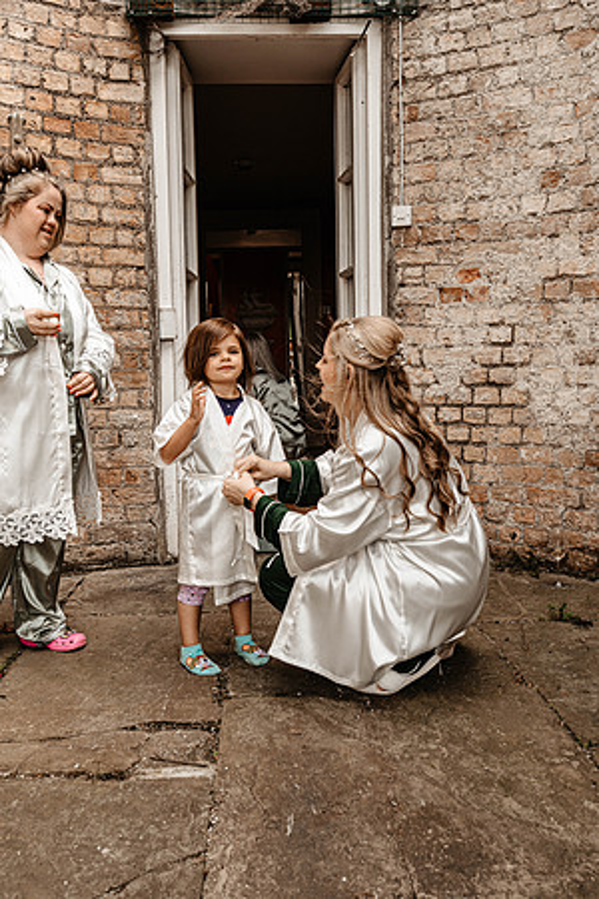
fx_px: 873
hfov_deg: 37.9
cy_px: 450
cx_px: 300
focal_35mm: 35
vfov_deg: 54.4
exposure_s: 1/200
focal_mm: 35
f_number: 5
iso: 100
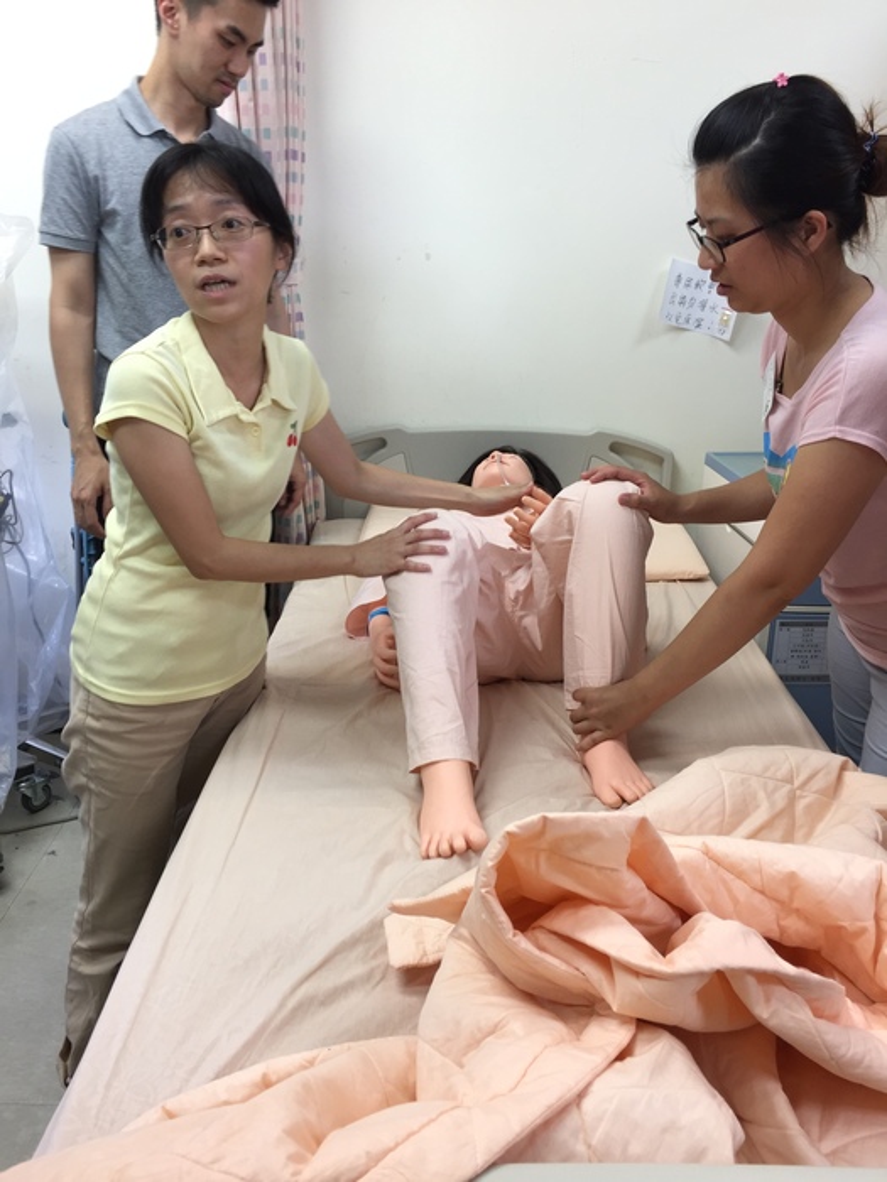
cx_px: 444
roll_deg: -0.4
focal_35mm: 29
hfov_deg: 48.2
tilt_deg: -20.2
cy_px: 591
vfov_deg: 61.7
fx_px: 991
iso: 40
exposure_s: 1/30
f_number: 2.2
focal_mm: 4.15
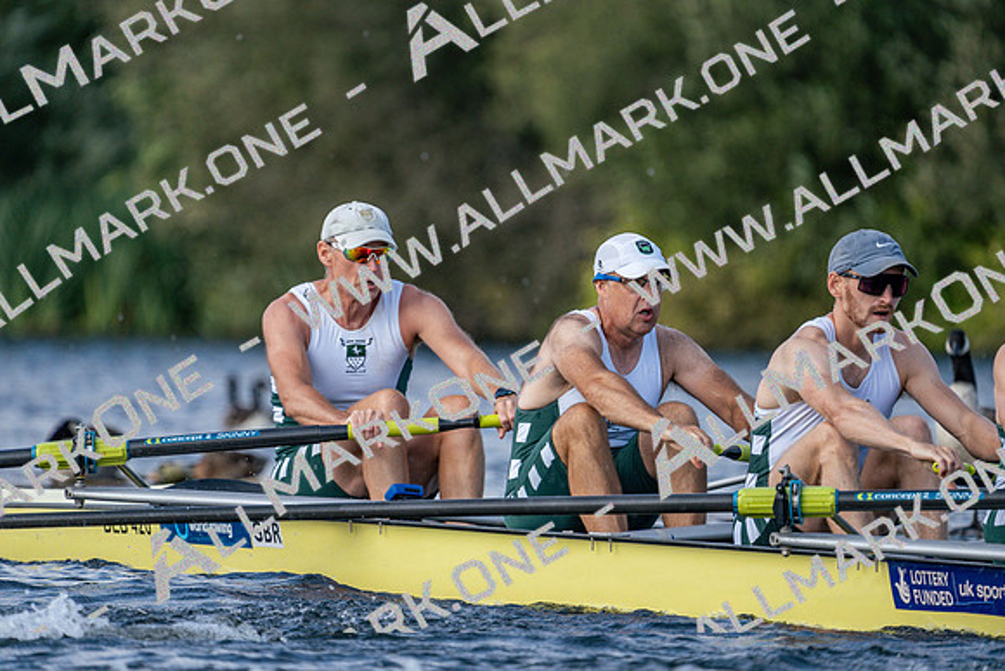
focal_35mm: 600
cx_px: 502
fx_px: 16753
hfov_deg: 3.4
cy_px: 336
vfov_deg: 2.3
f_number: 6.3
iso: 500
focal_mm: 600
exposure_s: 1/1600
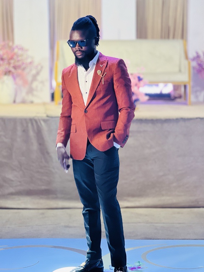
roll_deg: +0.5
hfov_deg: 15.6
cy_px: 131
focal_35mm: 95
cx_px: 96
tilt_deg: -4.1
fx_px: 746
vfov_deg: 20.6
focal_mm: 9
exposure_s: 1/100
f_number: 2.8
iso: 250
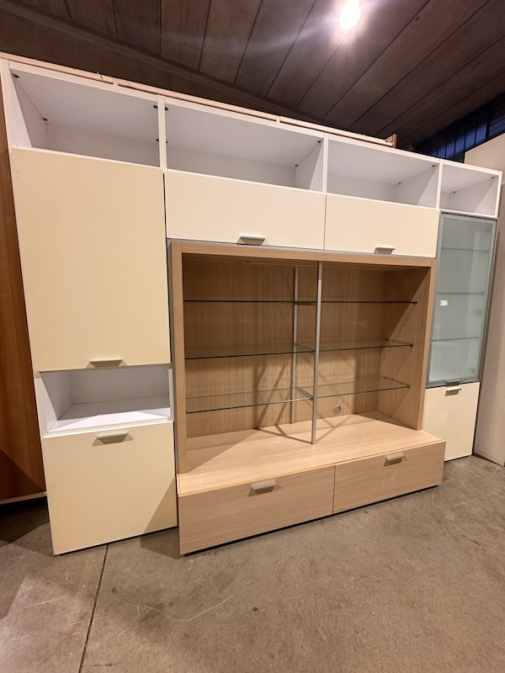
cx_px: 252
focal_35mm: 14
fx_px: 272
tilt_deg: -7.1
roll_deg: -1.1
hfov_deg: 85.7
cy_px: 336
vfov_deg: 102.1
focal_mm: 2.22
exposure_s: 1/50
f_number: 2.2
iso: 320
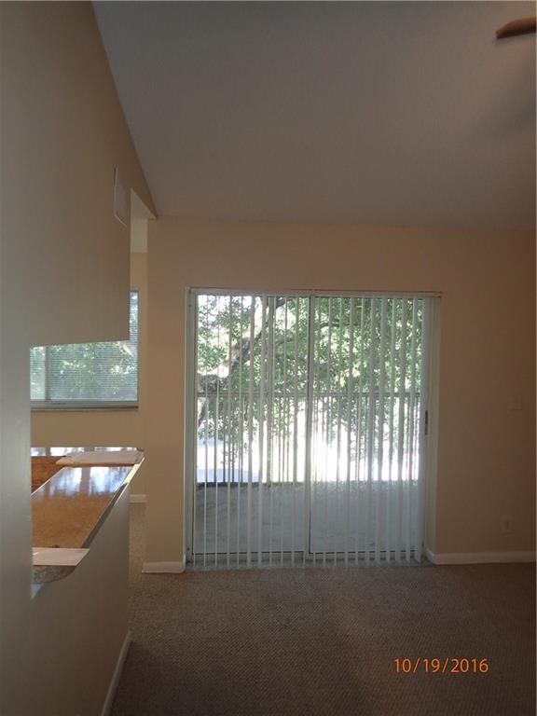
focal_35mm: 25
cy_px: 358
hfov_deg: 54.9
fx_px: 517
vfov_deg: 69.4
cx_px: 268
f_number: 2
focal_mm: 4.5
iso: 125
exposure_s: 1/60
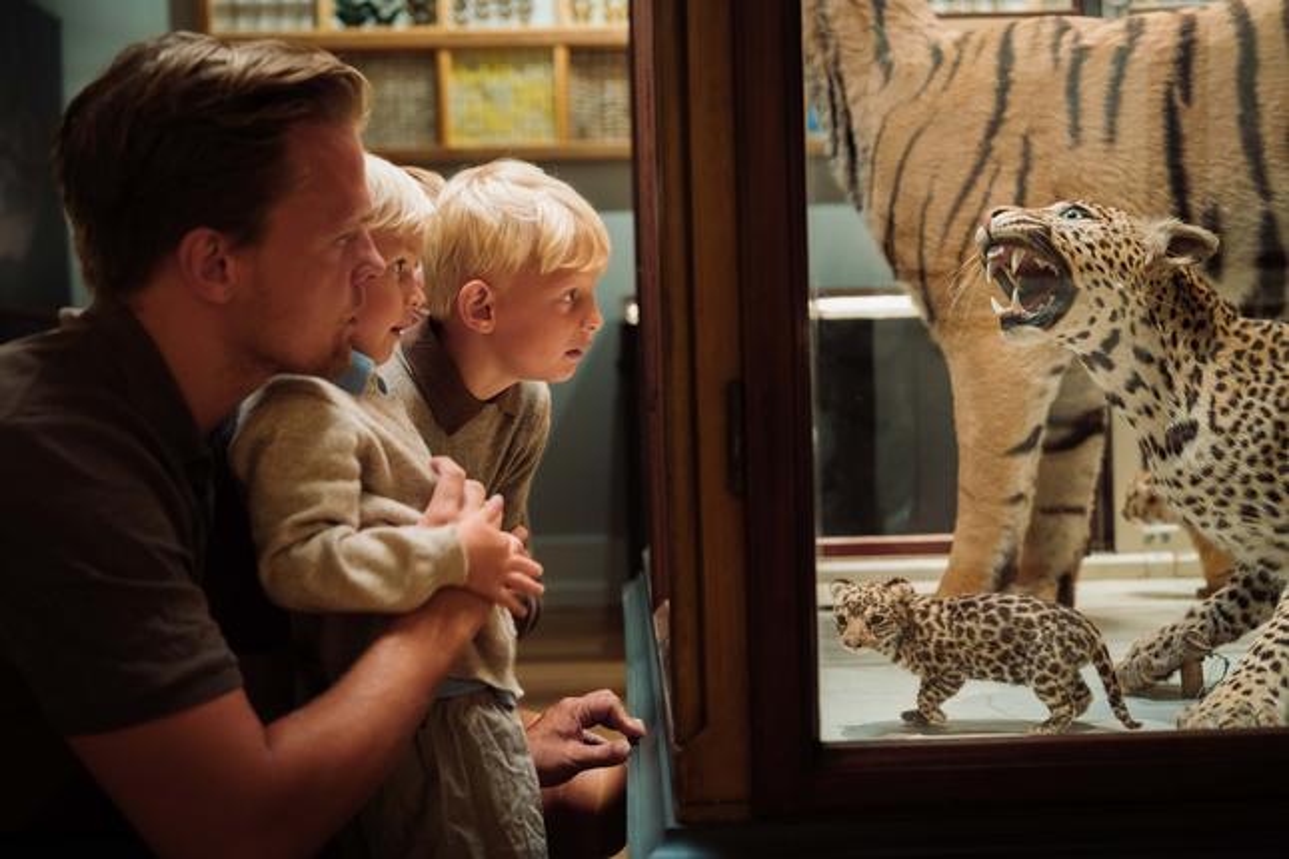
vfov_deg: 31.2
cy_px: 430
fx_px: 1540
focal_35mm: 43
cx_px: 644
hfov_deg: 45.4
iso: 1250
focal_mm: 43
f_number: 2.8
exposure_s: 1/50
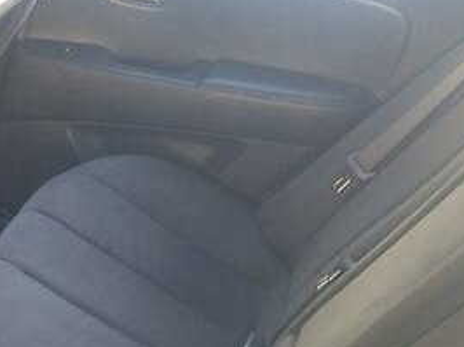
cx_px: -56
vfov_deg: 19.5
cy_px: 383
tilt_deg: -34.6
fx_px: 964
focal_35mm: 72
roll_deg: -3.9
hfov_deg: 25.0
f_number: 2.2
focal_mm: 4.15
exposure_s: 1/33
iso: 100
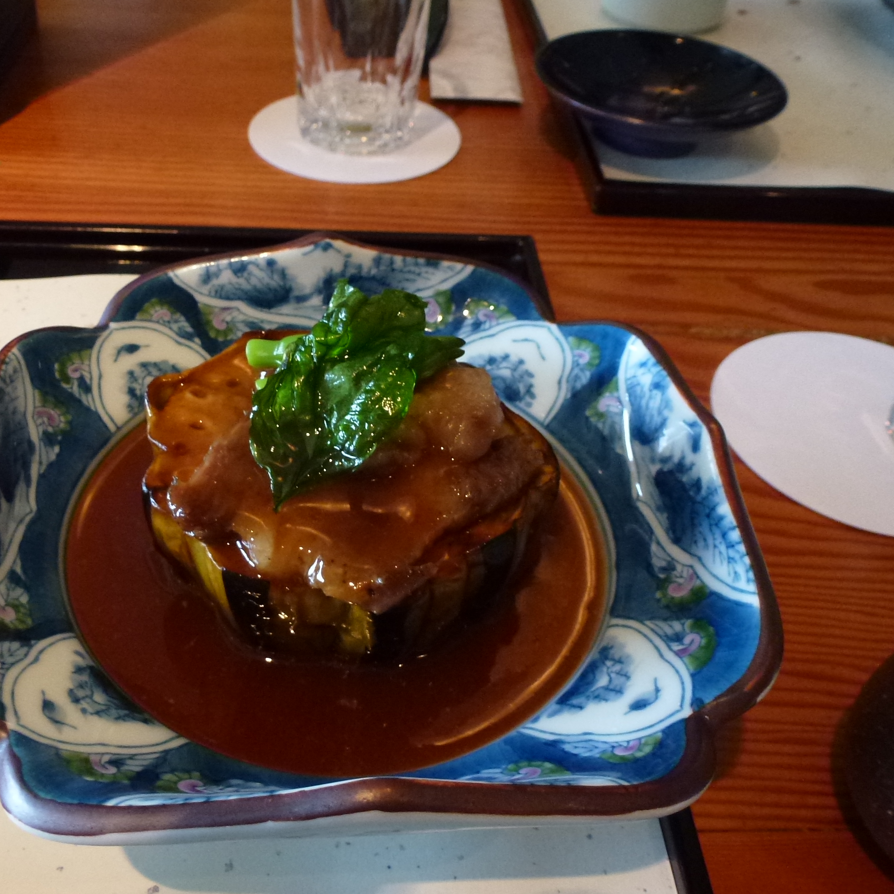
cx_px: 344
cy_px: 473
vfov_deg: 51.1
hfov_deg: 50.7
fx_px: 935
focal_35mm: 32
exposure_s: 1/40
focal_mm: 4.3
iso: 400
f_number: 3.3
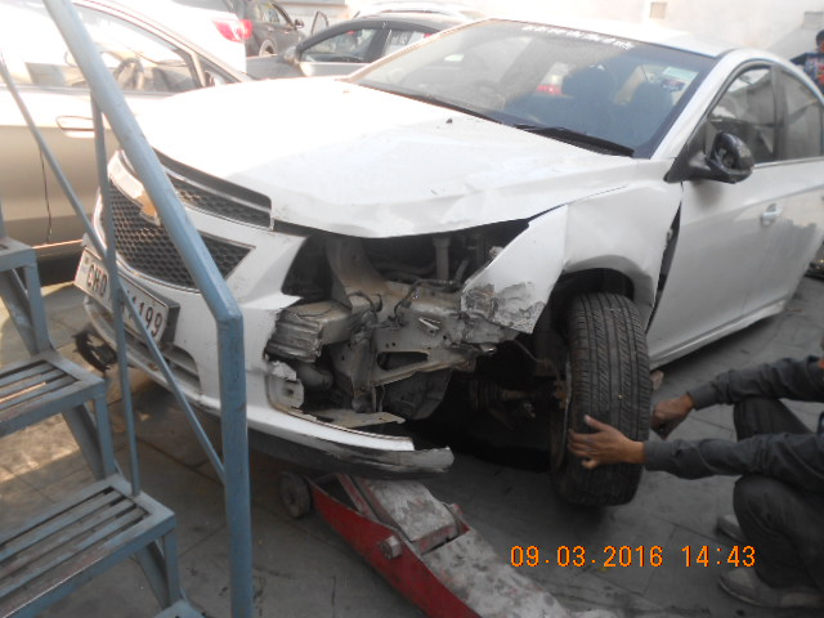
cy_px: 309
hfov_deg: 61.7
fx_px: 690
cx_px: 412
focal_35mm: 29
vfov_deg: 48.2
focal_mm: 5.3
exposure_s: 1/250
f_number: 3.4
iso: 80
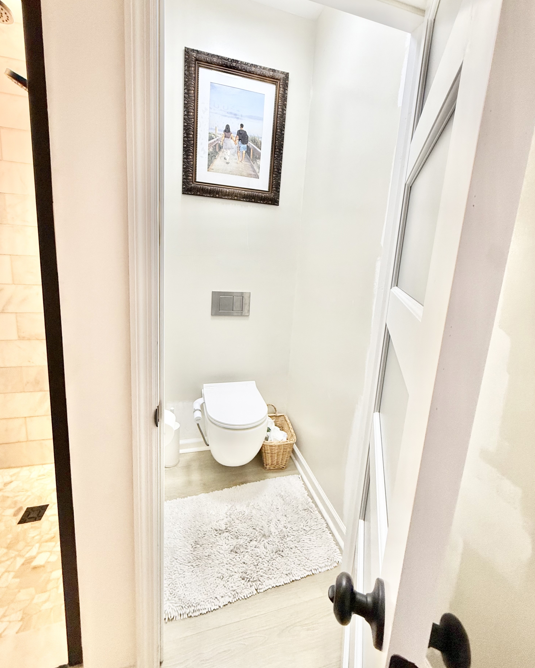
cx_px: 261
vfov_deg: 96.7
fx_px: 297
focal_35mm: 15
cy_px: 312
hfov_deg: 84.0
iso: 160
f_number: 2.2
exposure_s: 1/120
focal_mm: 2.22
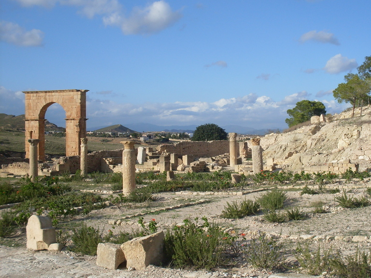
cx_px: 186
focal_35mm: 38
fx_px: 407
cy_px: 139
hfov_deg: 49.0
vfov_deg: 37.7
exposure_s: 1/250
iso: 80
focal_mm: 6.3
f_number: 8.4
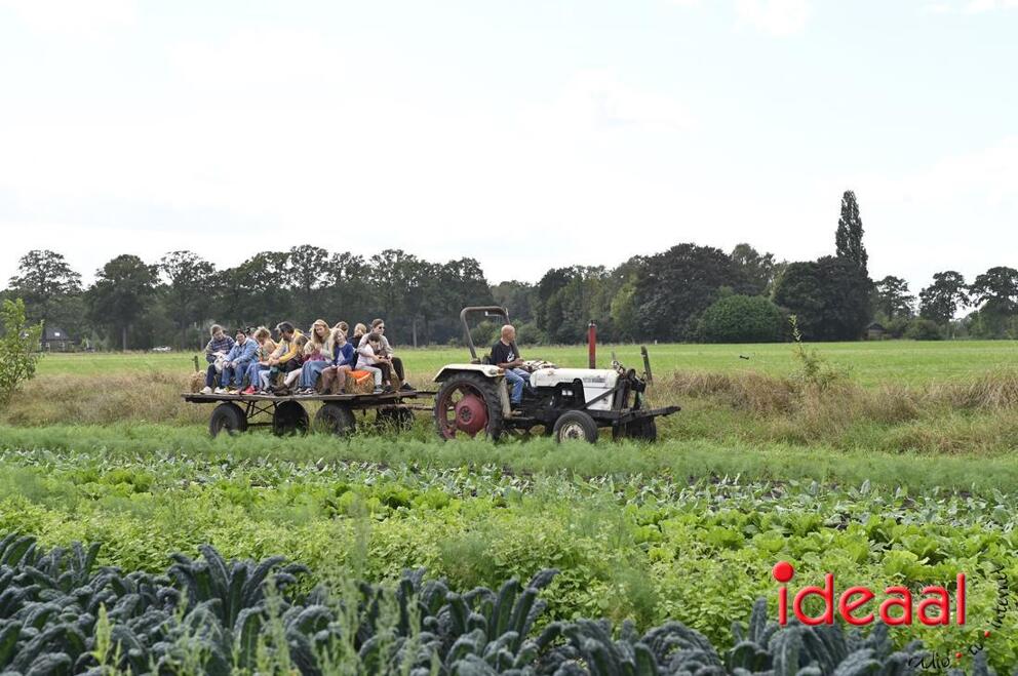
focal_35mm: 70
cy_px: 338
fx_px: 1977
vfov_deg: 19.4
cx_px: 509
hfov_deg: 28.9
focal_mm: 70
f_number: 6.3
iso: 400
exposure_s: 1/640
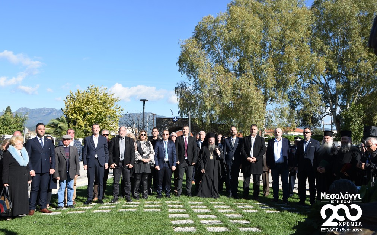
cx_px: 188
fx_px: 349
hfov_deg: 56.7
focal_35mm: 34
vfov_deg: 37.3
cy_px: 121
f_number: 5.6
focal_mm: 22
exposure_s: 1/320
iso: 100
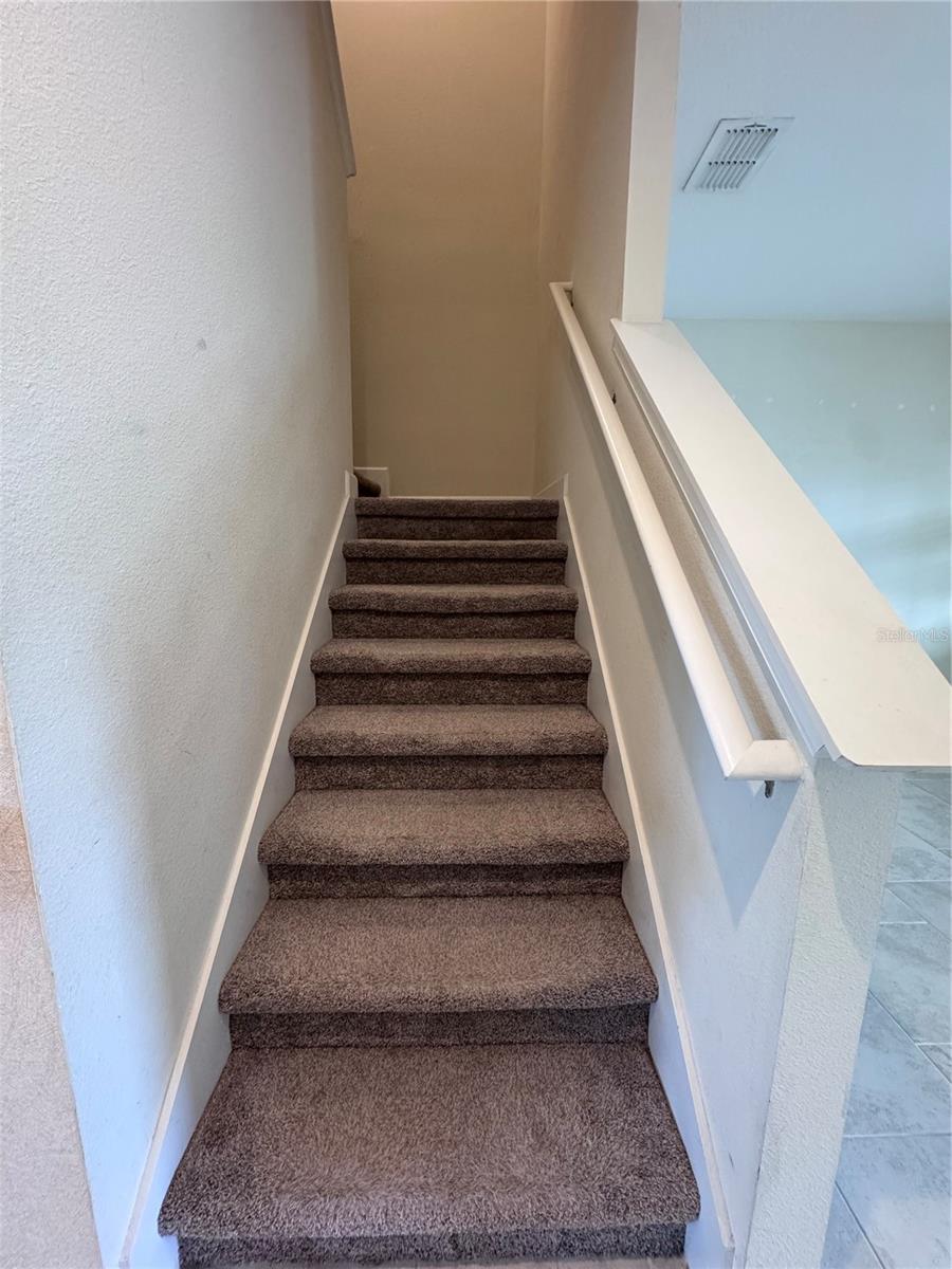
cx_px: 476
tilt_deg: -10.5
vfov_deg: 102.1
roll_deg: +0.0
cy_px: 634
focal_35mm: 14
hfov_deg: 85.7
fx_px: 513
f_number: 2.2
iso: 400
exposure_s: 1/60
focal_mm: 2.22
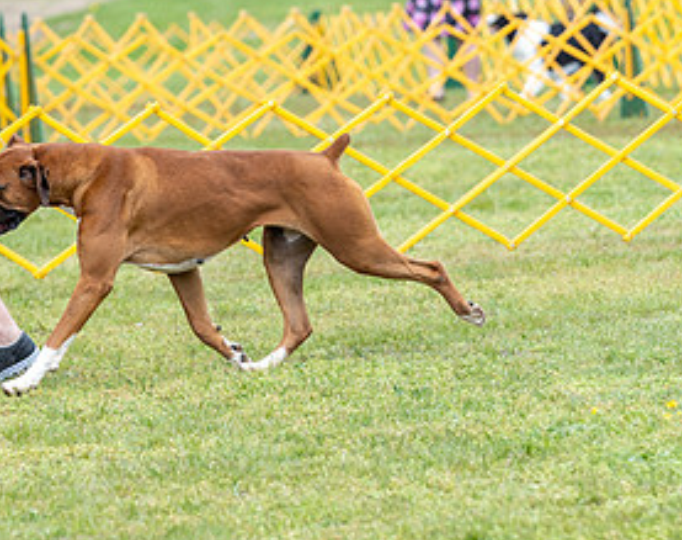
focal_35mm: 331
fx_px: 6651
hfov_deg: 5.9
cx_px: 164
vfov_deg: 4.6
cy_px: -41
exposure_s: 1/1000
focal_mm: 133
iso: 400
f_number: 4.5
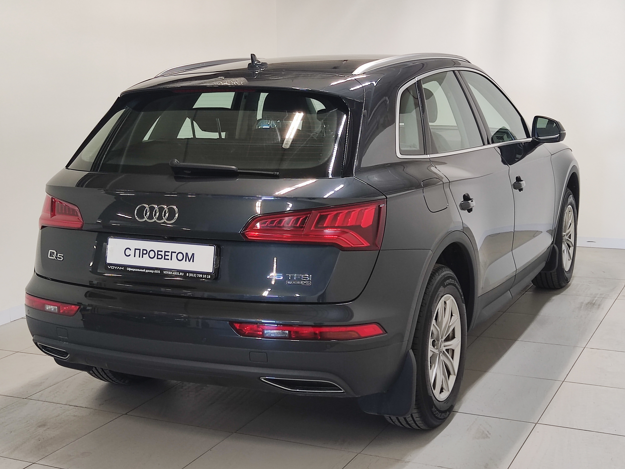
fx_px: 921
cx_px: 312
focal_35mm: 51
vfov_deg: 28.6
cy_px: 234
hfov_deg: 37.5
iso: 223
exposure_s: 1/50
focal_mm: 4.74
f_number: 1.79
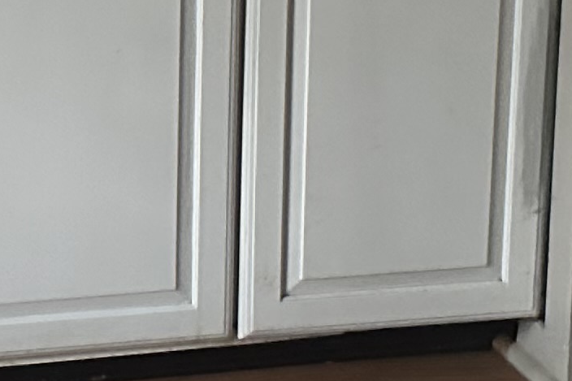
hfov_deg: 13.8
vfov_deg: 9.5
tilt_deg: -14.2
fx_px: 2271
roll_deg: +1.8
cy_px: -73
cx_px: -159
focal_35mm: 143
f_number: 1.78
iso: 1000
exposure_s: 1/40
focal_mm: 6.86
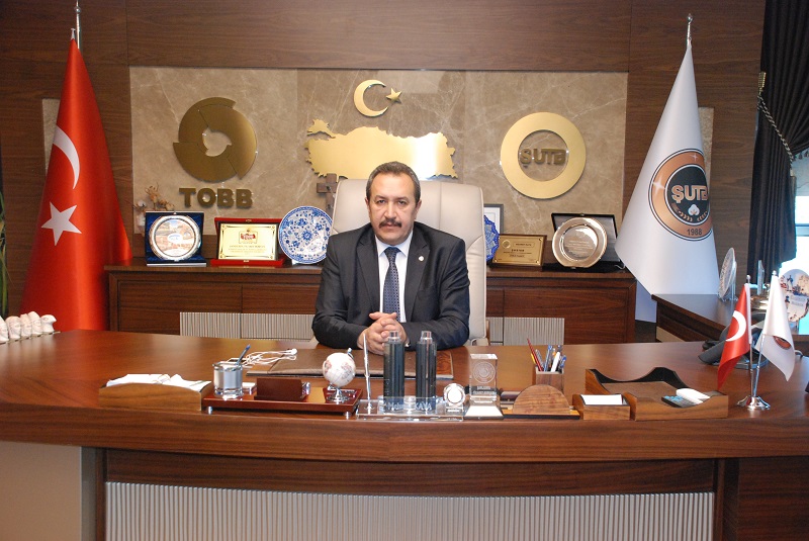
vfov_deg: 34.3
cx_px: 404
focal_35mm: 39
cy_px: 270
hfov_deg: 49.5
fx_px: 877
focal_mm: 26
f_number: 5.6
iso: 1600
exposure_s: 1/80
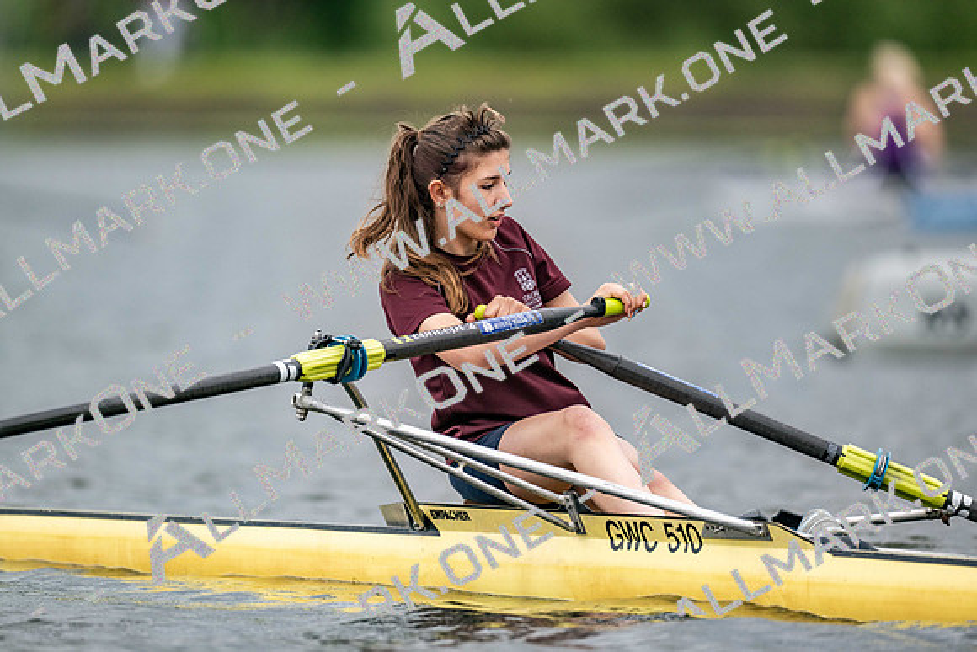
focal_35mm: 600
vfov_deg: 2.3
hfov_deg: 3.4
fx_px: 16286
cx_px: 488
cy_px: 326
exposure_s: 1/2500
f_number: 4
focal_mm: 600
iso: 500
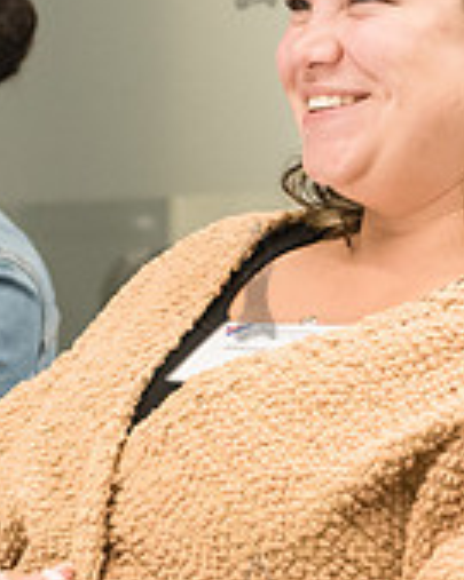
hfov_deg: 6.1
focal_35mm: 254
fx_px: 4364
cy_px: 274
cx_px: 374
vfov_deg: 7.6
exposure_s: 1/320
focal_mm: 70
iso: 2500
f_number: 4
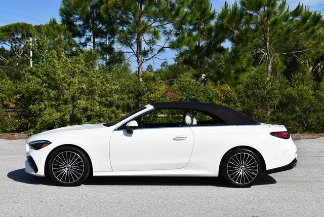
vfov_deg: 26.0
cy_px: 108
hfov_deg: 38.2
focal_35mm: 52
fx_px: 468
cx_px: 162
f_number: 9
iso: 100
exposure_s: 1/320
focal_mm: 26
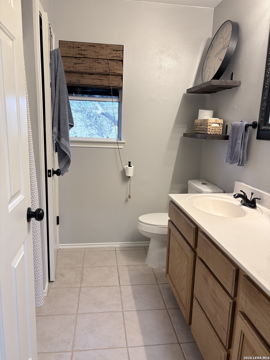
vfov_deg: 67.3
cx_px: 135
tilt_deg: -10.1
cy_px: 180
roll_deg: -1.8
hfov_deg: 53.1
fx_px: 270
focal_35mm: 26
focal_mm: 5.96
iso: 100
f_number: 1.6
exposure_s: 1/60
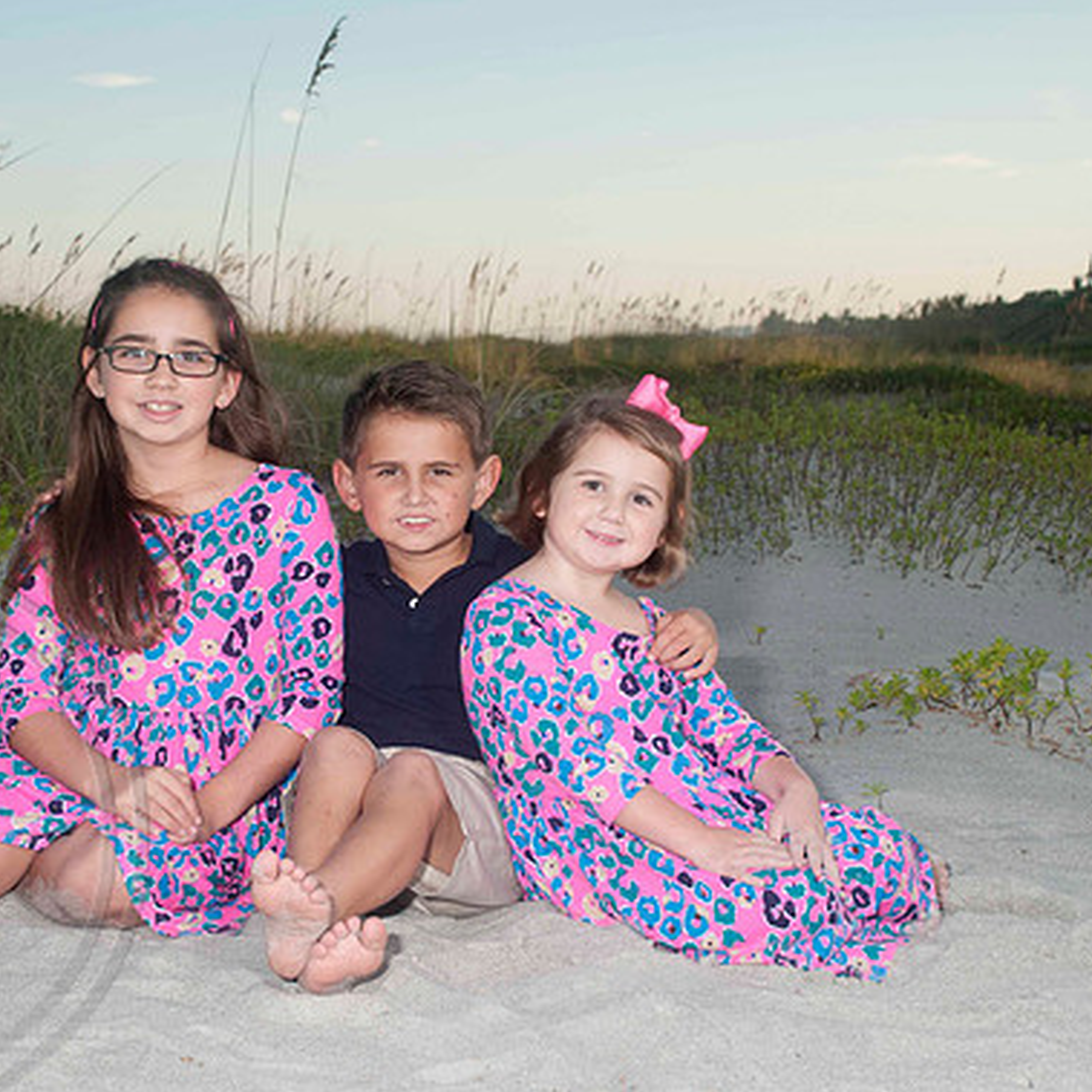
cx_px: 372
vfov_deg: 22.2
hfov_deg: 22.1
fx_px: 2784
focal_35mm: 78
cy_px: 552
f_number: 8
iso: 100
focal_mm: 40
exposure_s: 1/160
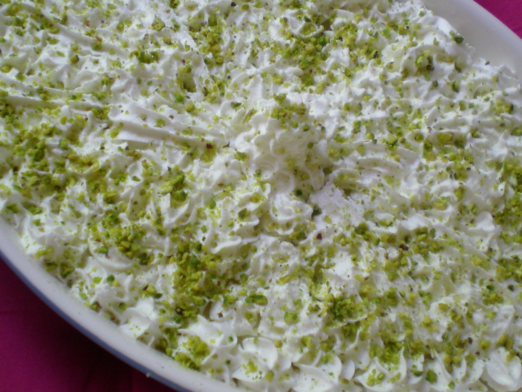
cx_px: 253
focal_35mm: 57
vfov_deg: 25.6
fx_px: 860
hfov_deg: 33.8
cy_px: 171
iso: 100
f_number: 3.1
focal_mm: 6.3
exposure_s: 1/34
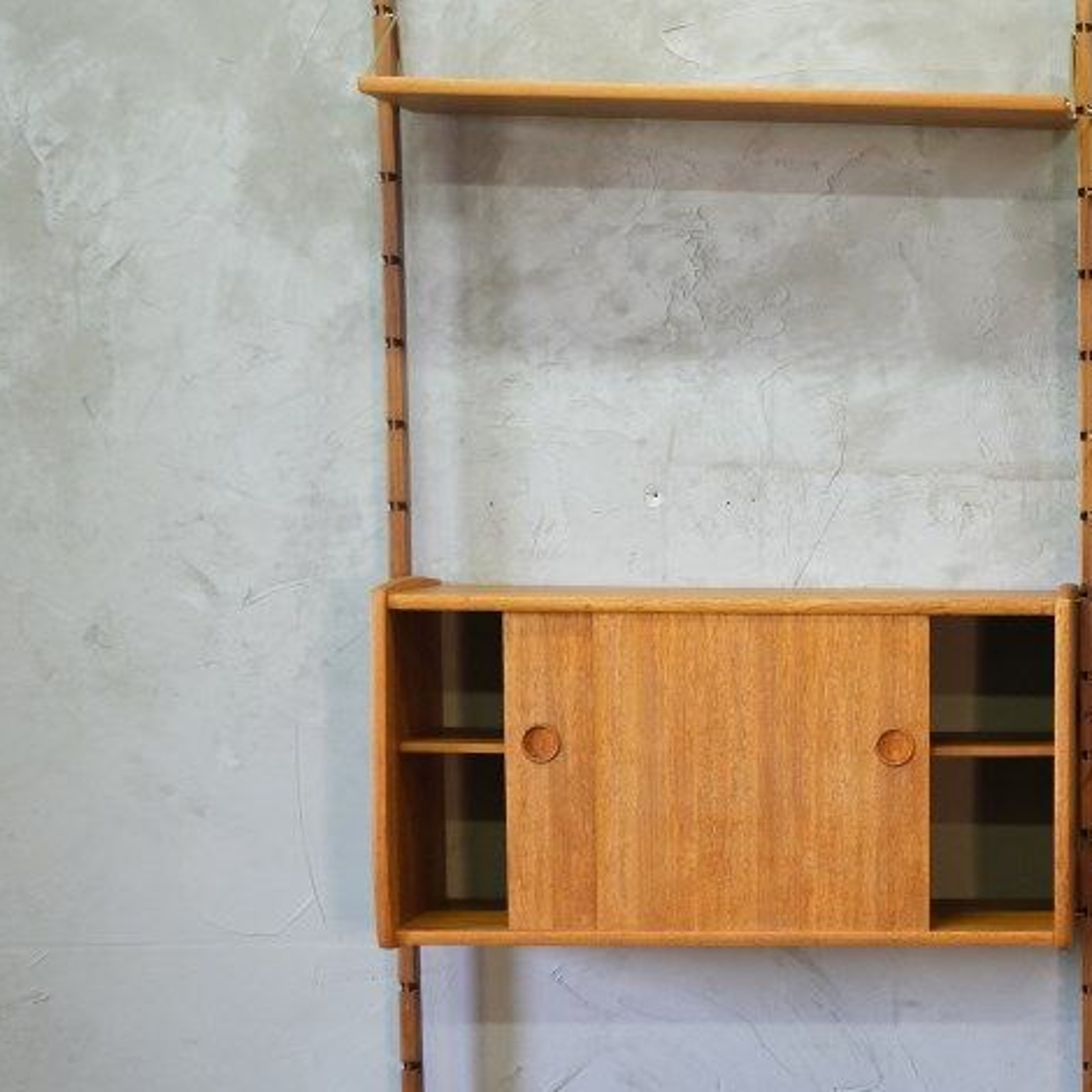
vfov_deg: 24.9
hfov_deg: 22.7
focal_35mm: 69
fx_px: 2463
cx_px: 1359
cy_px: 706
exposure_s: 1/28
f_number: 4
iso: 1250
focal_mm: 20.2
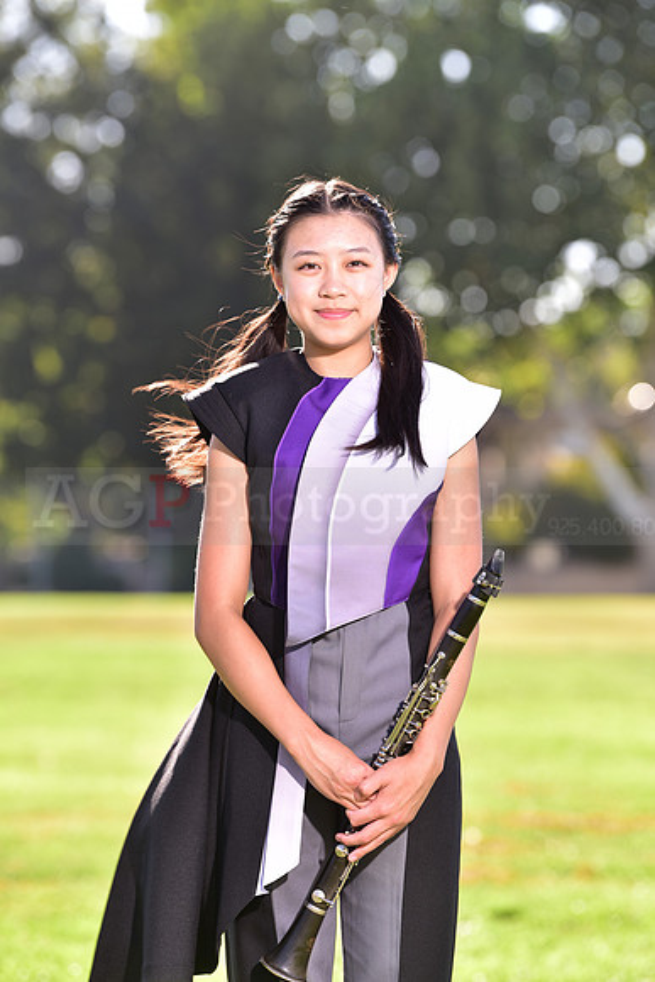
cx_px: 328
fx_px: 4909
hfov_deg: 7.6
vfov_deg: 11.4
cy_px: 491
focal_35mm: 180
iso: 100
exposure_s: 1/200
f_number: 4.5
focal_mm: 180
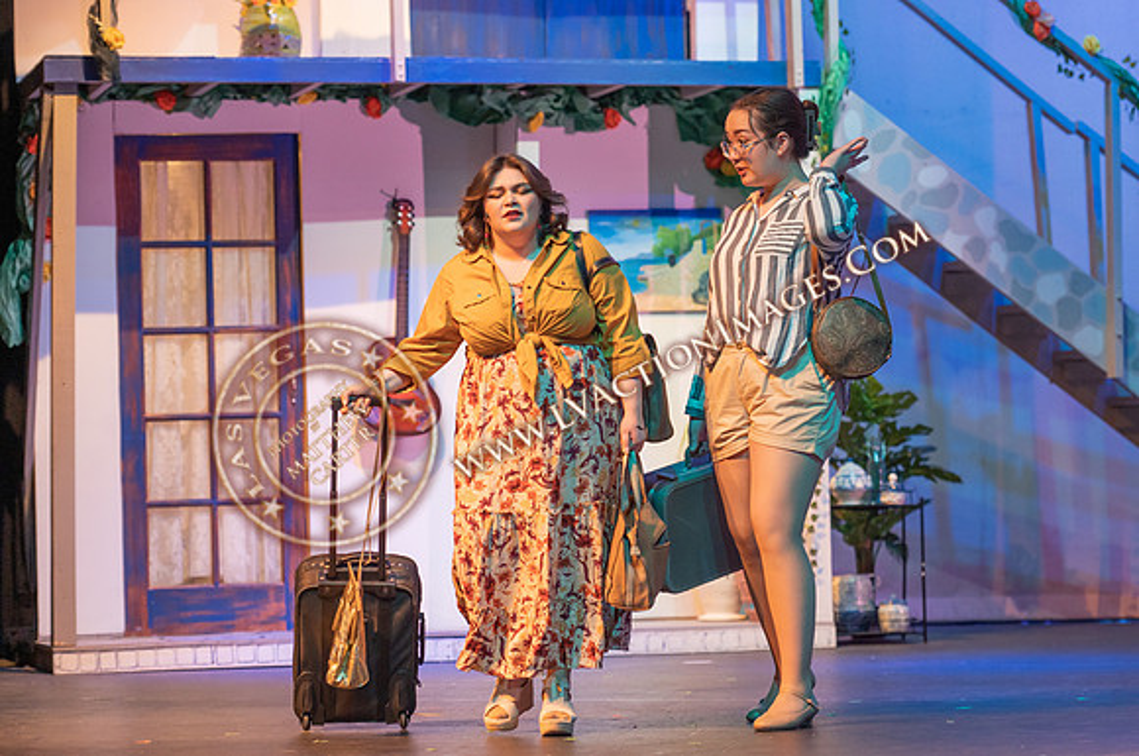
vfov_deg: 11.2
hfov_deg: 16.8
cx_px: 598
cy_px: 372
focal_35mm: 122
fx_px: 3853
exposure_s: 1/250
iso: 1100
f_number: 2.8
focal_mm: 112
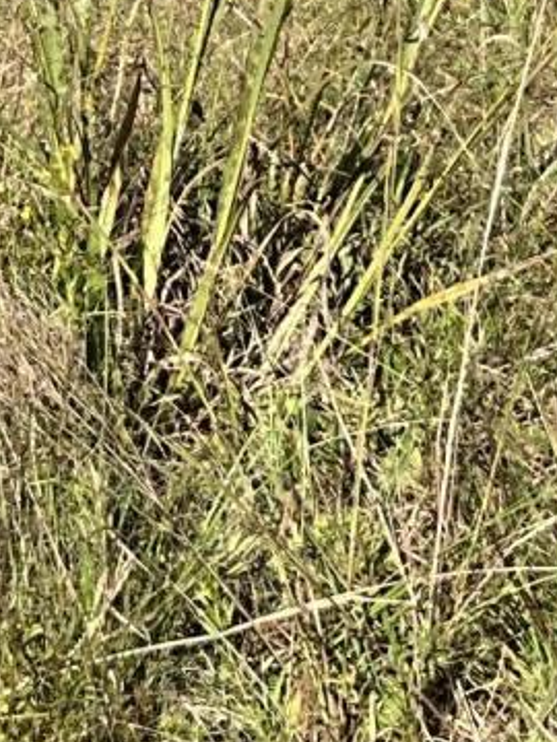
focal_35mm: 161
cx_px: -342
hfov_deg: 8.9
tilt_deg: -7.8
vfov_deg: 10.9
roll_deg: -1.5
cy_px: -872
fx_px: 3454
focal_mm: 3
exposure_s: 1/1342
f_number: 1.8
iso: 25
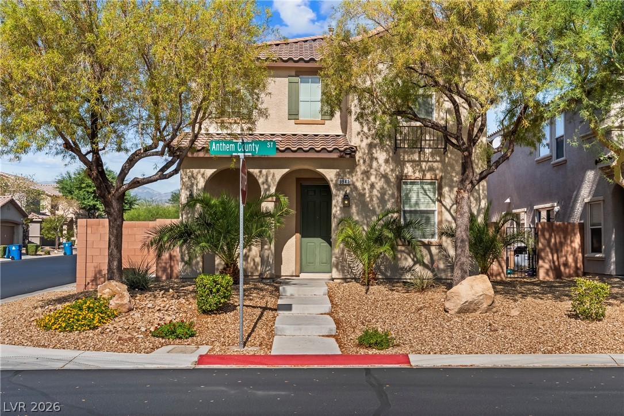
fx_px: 728
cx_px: 312
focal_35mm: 42
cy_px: 208
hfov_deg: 46.4
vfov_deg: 31.9
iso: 400
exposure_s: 1/8000
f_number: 8
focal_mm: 28
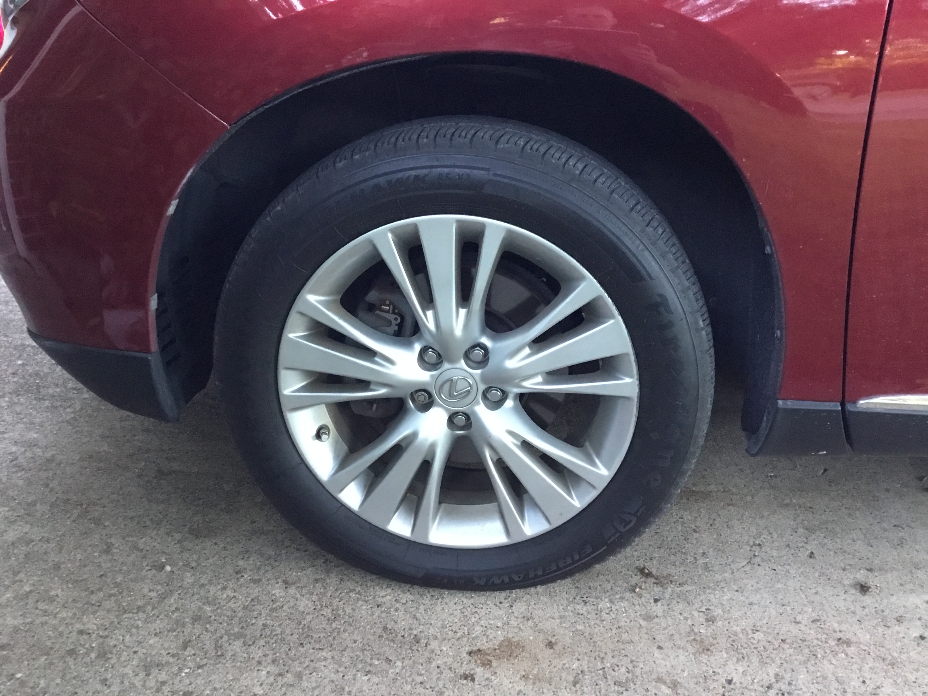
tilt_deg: -21.9
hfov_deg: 58.4
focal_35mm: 31
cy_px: 348
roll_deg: +5.1
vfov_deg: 45.4
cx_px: 464
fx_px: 831
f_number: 2.4
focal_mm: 3.3
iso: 200
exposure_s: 1/30
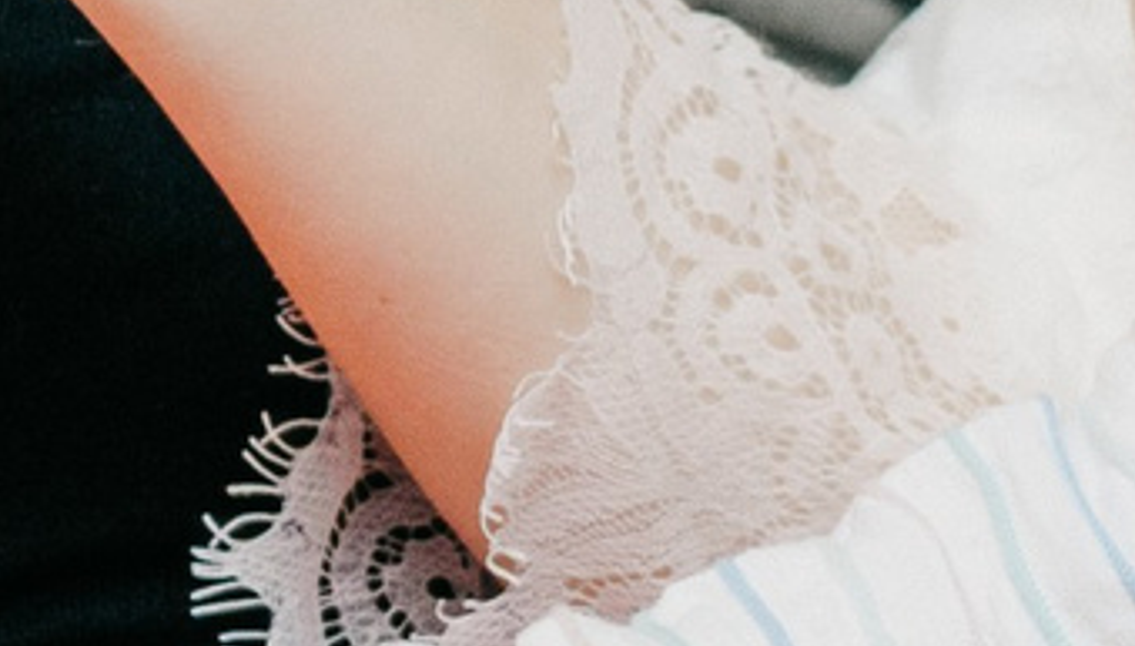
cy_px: -116
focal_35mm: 577
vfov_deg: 2.1
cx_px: 1755
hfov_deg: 3.7
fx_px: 17416
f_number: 4
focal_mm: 70
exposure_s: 1/160
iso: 250
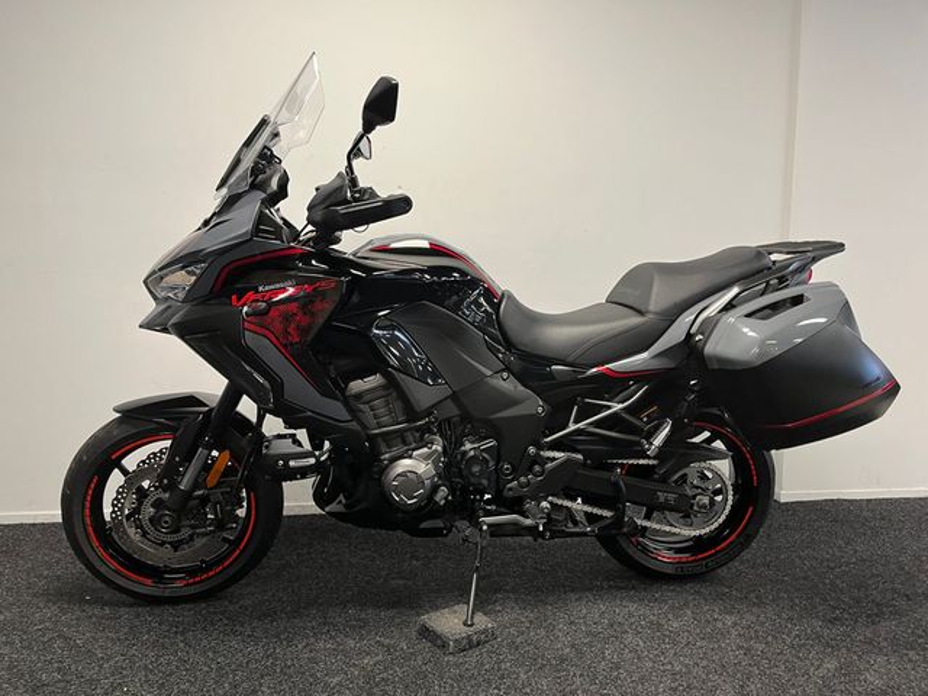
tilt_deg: -4.4
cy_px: 348
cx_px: 464
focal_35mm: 26
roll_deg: +0.7
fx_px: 697
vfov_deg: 53.1
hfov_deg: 67.3
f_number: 1.6
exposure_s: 1/50
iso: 100
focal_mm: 5.1
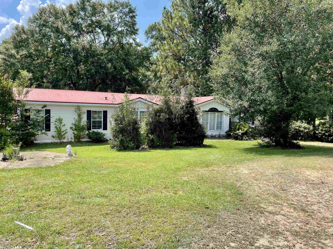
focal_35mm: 26
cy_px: 124
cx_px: 166
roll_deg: +0.6
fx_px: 250
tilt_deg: -3.2
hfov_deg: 67.3
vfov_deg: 53.1
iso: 32
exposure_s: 1/1511
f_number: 1.6
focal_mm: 4.2
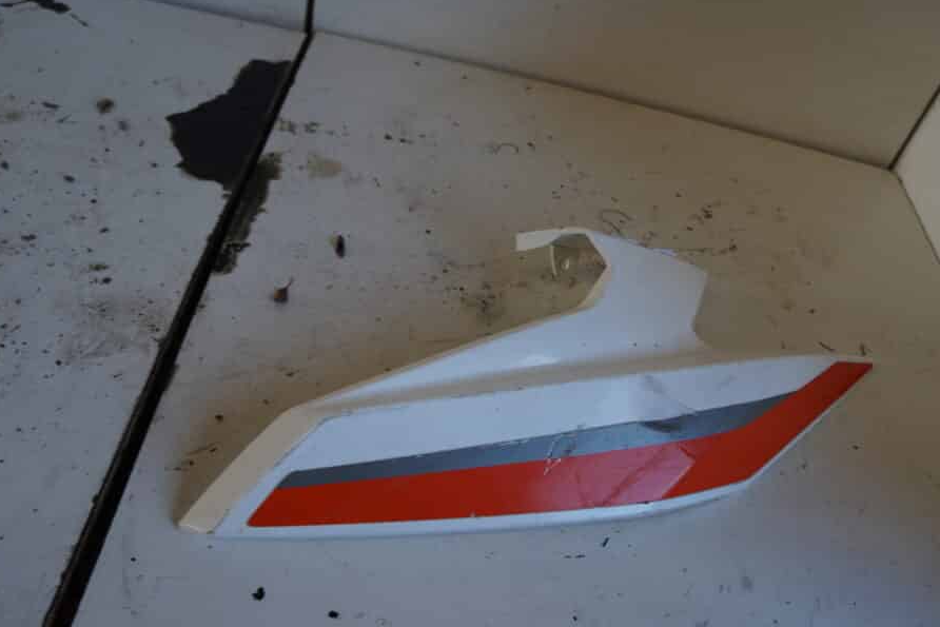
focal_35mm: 31
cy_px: 304
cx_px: 527
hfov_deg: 60.1
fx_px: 810
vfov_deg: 42.3
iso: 100
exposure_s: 1/80
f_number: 3.5
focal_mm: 18
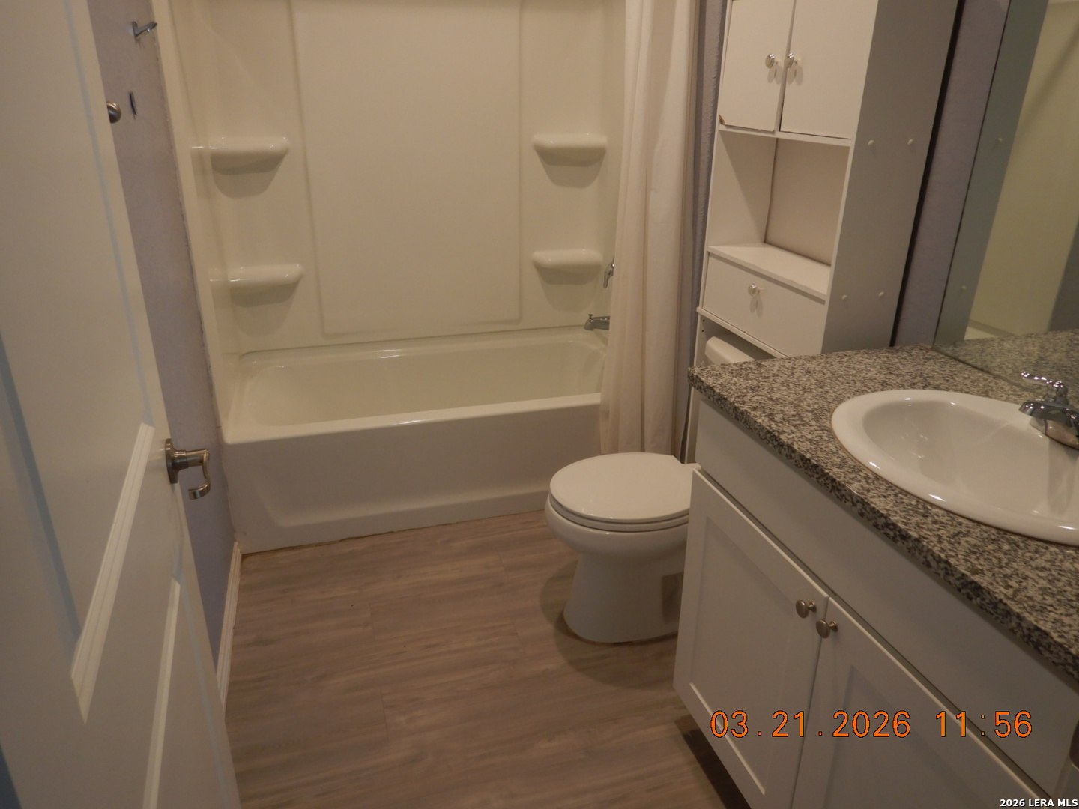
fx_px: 748
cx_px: 540
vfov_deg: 56.8
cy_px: 404
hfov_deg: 71.6
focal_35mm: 24
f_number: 2.8
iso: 125
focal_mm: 4.3
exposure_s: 1/30
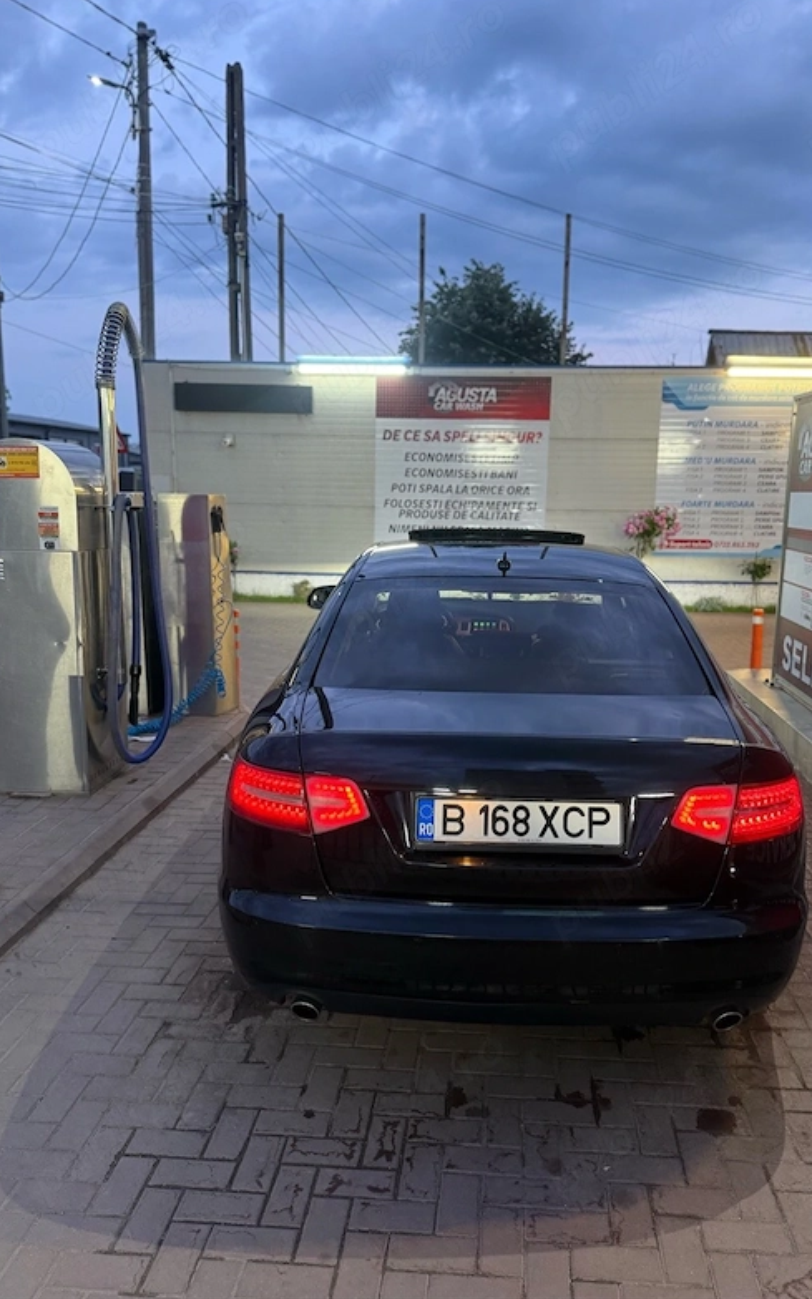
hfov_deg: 47.4
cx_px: 463
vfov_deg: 70.4
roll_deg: -1.1
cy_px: 639
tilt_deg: -8.9
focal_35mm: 26
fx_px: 921
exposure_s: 1/50
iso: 250
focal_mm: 6.76
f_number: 1.78
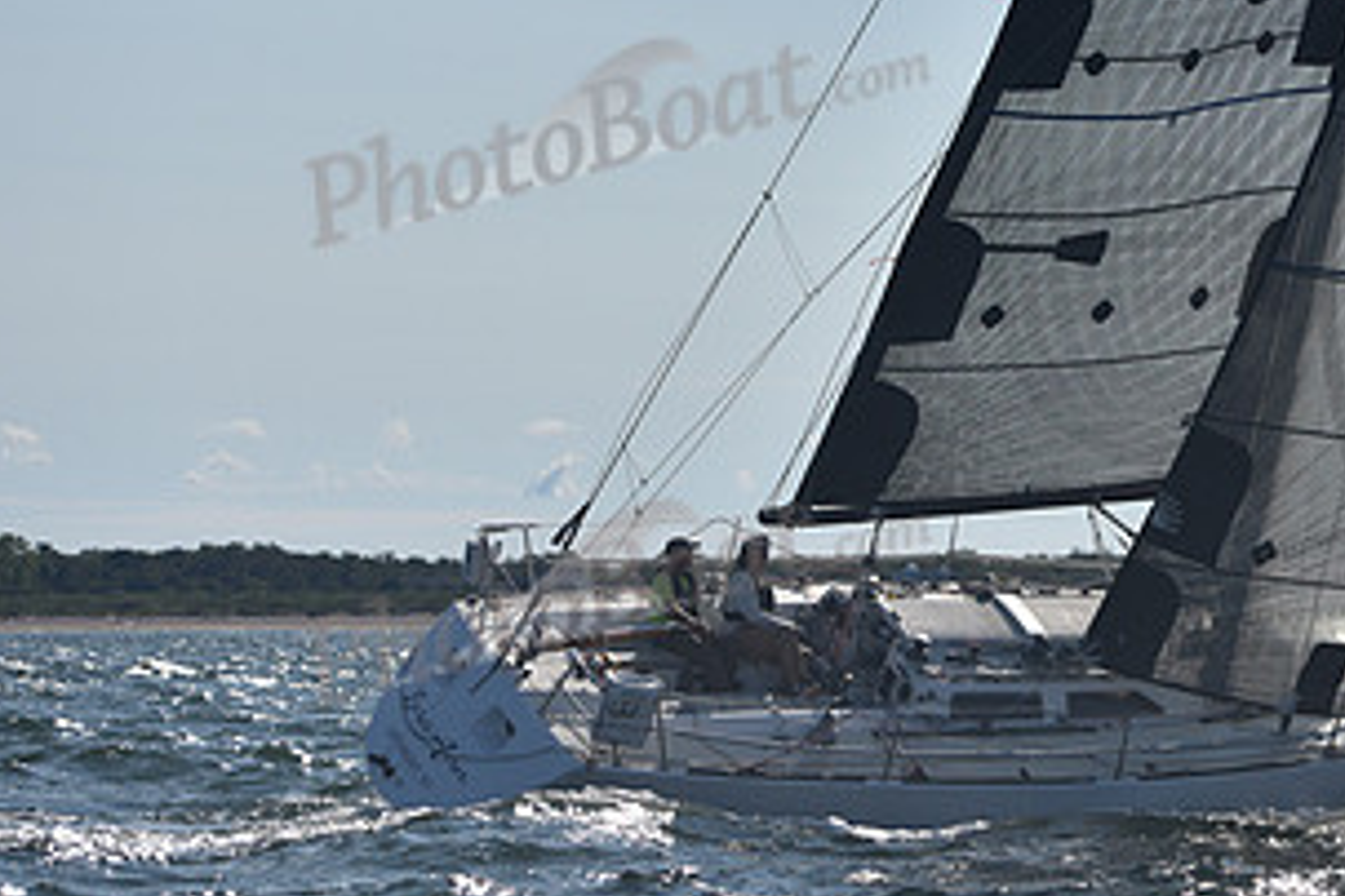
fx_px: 6799
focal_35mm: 182
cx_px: 1163
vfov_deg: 7.5
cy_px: 299
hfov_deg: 11.2
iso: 250
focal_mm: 95
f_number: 4
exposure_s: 1/4000
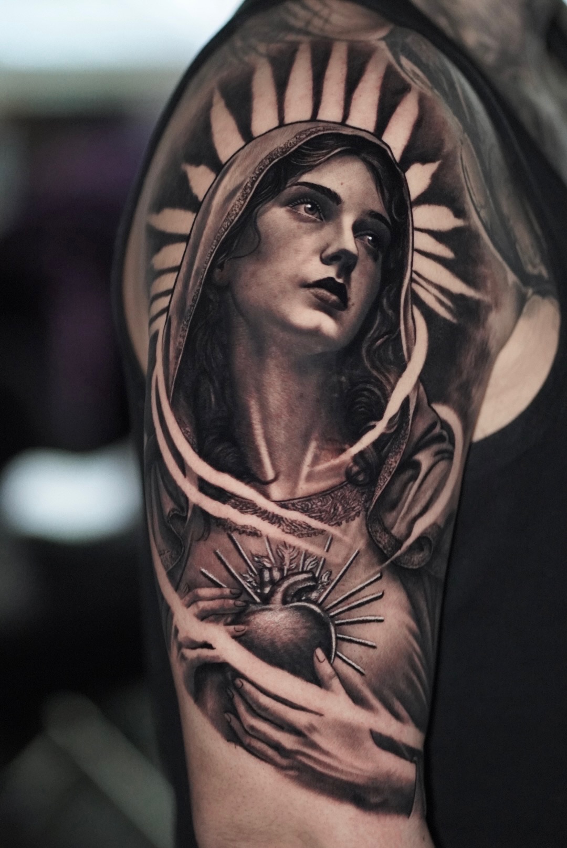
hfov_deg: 10.8
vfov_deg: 16.1
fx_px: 3007
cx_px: 284
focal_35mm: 128
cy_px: 424
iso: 6400
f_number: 2
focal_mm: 85
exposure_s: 1/60
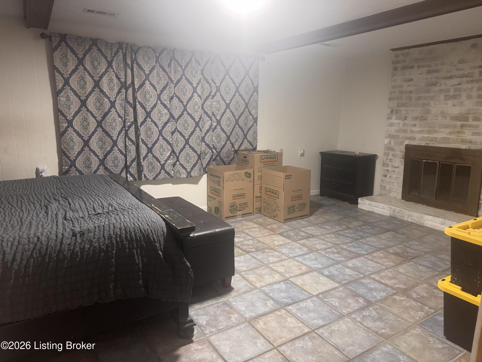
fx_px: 334
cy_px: 181
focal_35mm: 24
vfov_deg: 56.8
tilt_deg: -11.8
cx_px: 241
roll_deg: -0.6
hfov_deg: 71.6
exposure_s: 1/60
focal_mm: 6.76
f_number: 1.78
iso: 500
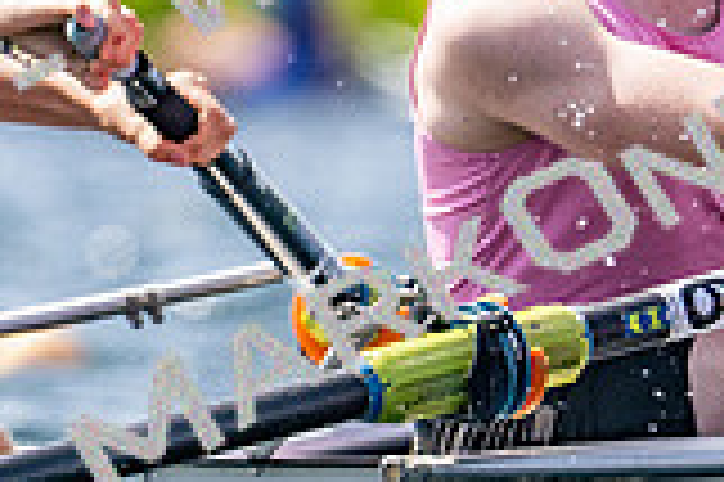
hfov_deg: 1.0
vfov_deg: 0.6
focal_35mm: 2158
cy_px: 50
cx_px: 693
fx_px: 43355
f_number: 4.5
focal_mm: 400
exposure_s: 1/2500
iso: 280
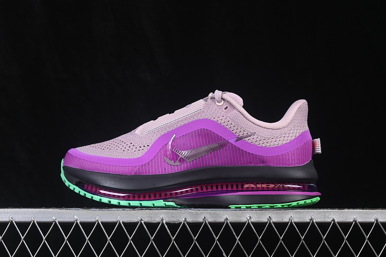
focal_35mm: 75
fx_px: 804
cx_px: 193
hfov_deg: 27.0
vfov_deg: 18.2
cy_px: 128
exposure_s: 1/80
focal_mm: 50
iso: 160
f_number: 8
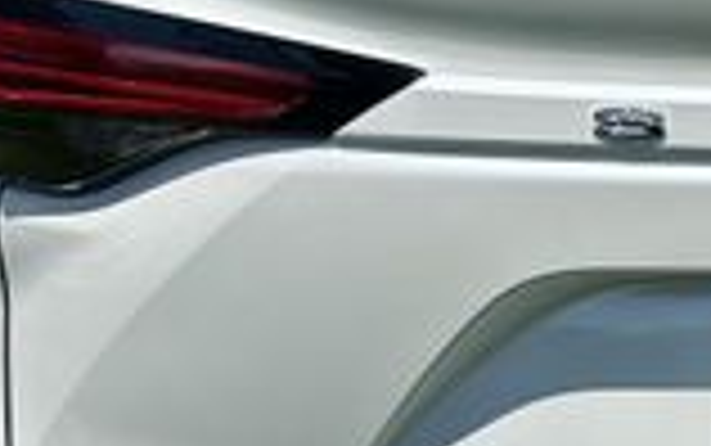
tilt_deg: -12.0
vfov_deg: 12.7
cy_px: 207
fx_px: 1997
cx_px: 891
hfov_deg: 18.9
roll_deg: +1.8
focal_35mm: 103
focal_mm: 6.86
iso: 80
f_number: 1.78
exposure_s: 1/7576
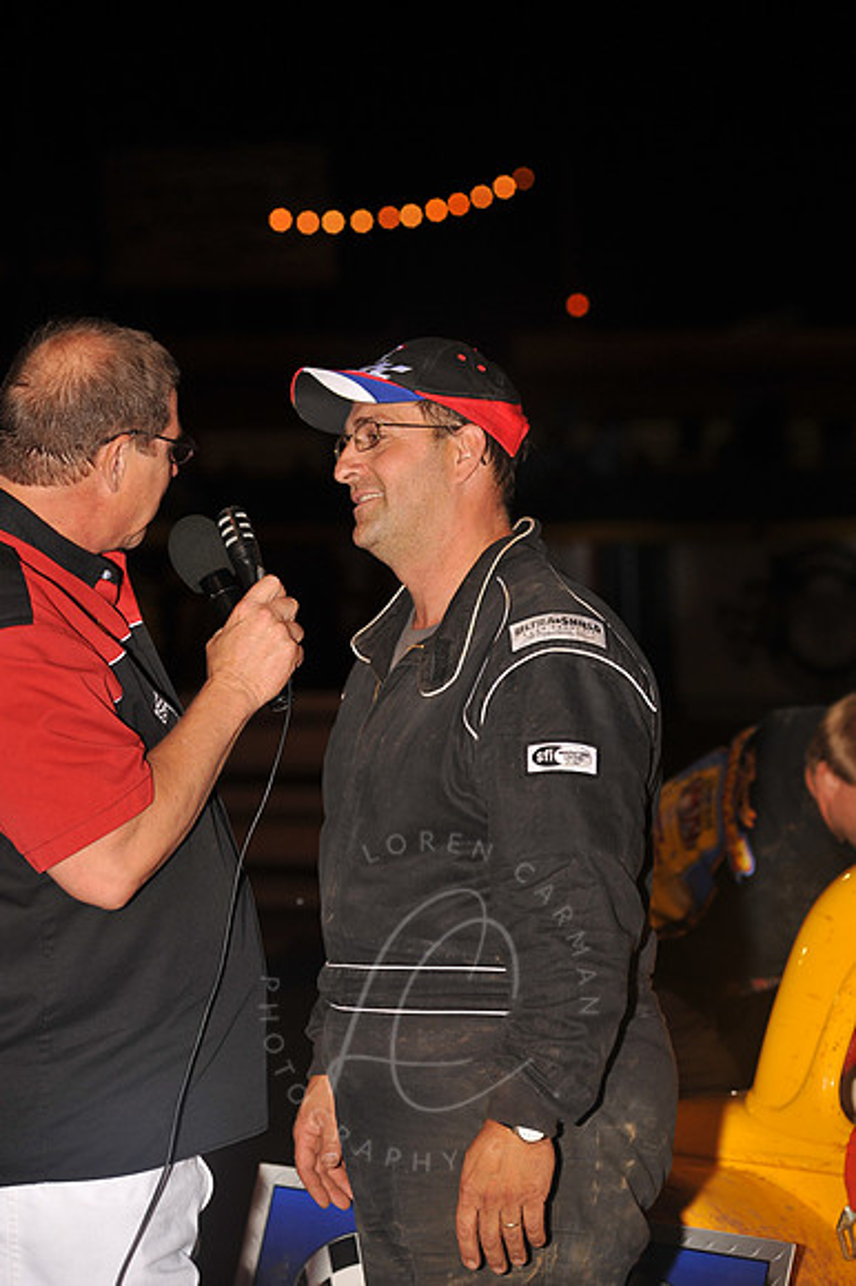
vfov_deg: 14.2
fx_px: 5177
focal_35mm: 145
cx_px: 428
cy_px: 643
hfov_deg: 9.5
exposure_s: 1/250
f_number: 5.6
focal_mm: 145
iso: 500
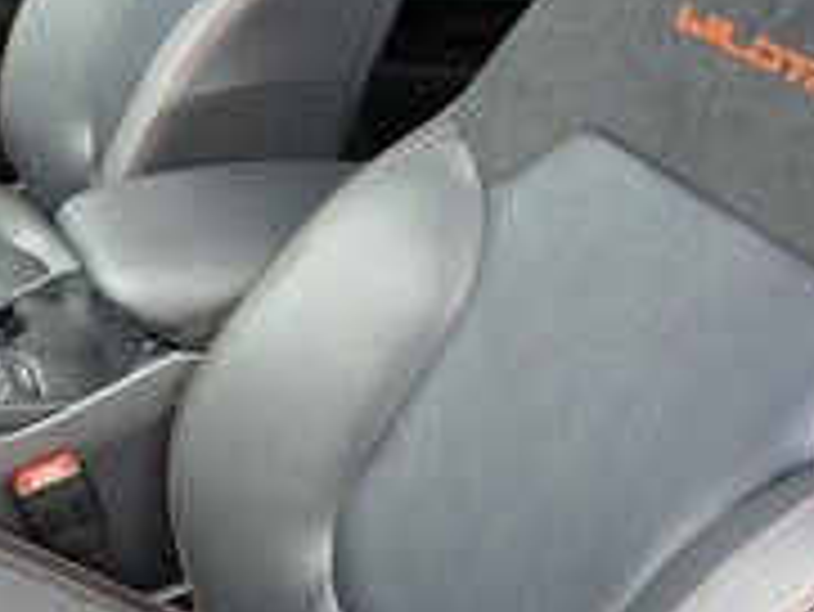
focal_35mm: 70
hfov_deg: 27.1
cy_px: 290
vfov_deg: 21.0
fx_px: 1647
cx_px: 135
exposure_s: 1/180
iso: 80
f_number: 1.7
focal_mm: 6.3
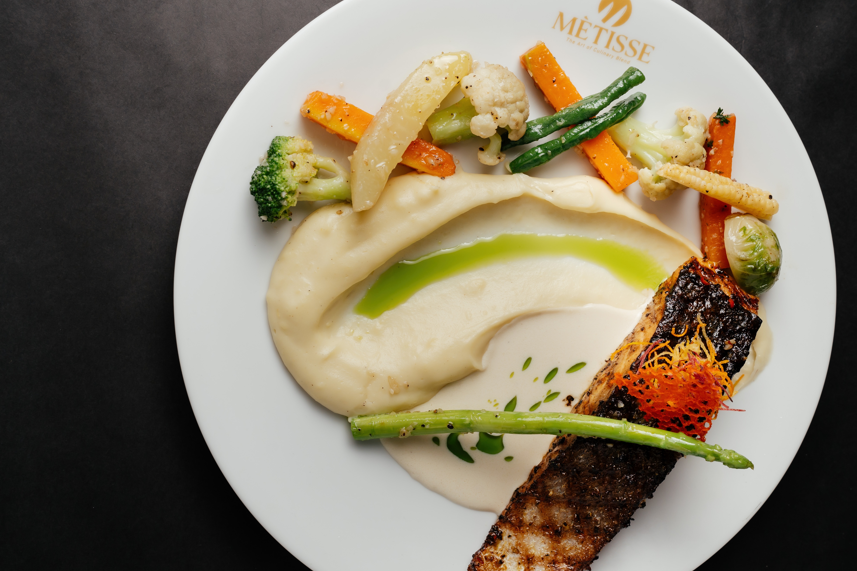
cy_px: 294
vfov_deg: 31.2
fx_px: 1024
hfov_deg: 45.4
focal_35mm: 43
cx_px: 468
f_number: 7.1
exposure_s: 1/160
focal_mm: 35
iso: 500
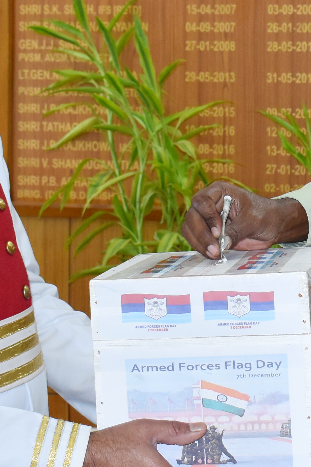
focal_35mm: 111
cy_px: 103
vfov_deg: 18.3
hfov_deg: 12.1
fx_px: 1439
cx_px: 360
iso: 800
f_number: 4.5
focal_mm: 22
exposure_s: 1/80
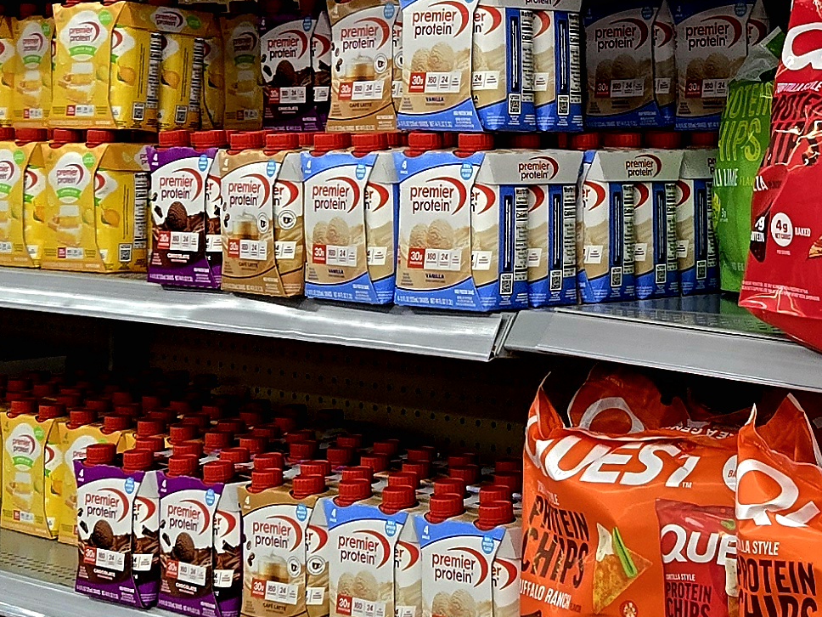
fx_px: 2256
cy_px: 36
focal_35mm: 95
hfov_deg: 20.1
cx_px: 808
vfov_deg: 15.3
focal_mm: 5.4
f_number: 1.8
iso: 100
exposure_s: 1/120
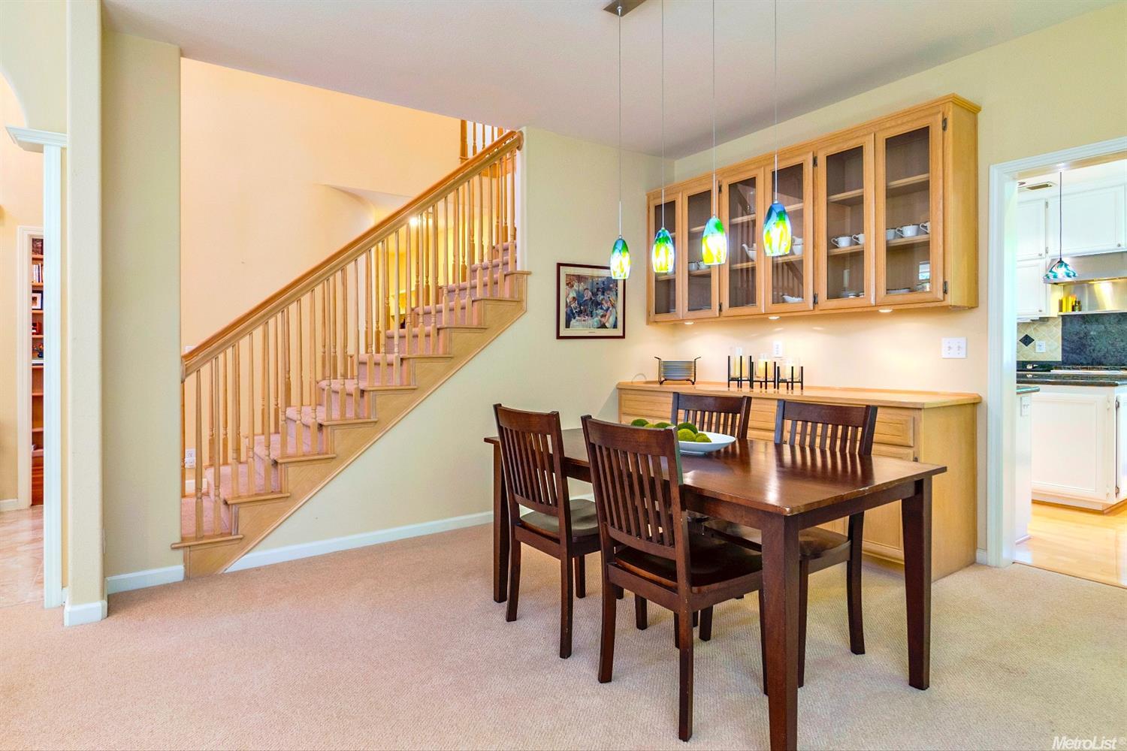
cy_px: 376
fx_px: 563
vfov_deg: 67.4
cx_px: 564
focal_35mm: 18
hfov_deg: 90.0
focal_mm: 12
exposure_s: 1/13
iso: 100
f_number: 5
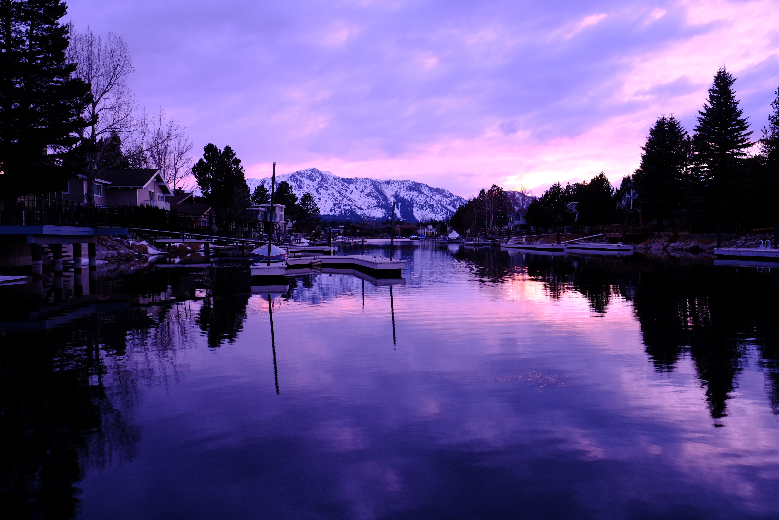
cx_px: 390
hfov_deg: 73.7
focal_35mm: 24
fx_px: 519
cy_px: 260
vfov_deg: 53.1
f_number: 4.5
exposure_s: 1/9
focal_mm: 16
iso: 800
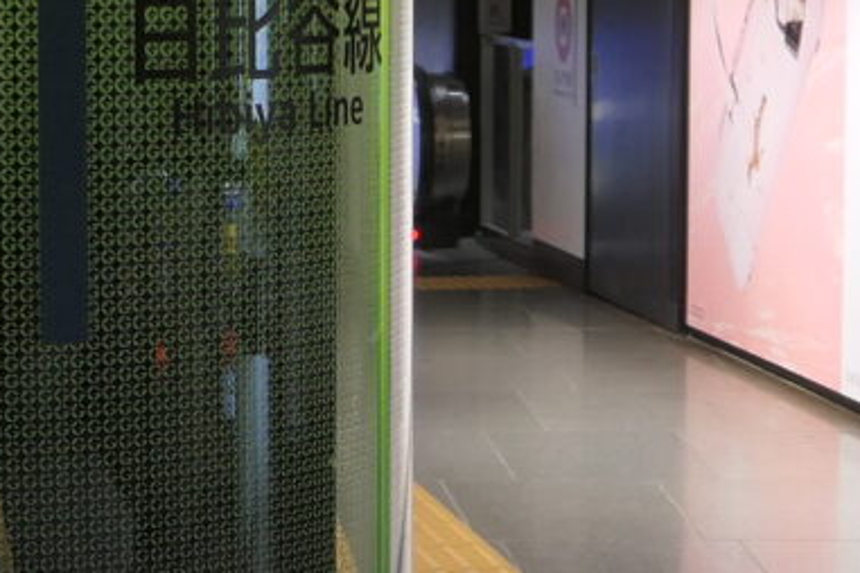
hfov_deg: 16.4
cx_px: -70
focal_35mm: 121
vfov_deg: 11.3
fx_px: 2890
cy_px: 305
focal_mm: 8.8
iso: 125
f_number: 1.4
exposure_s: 1/100
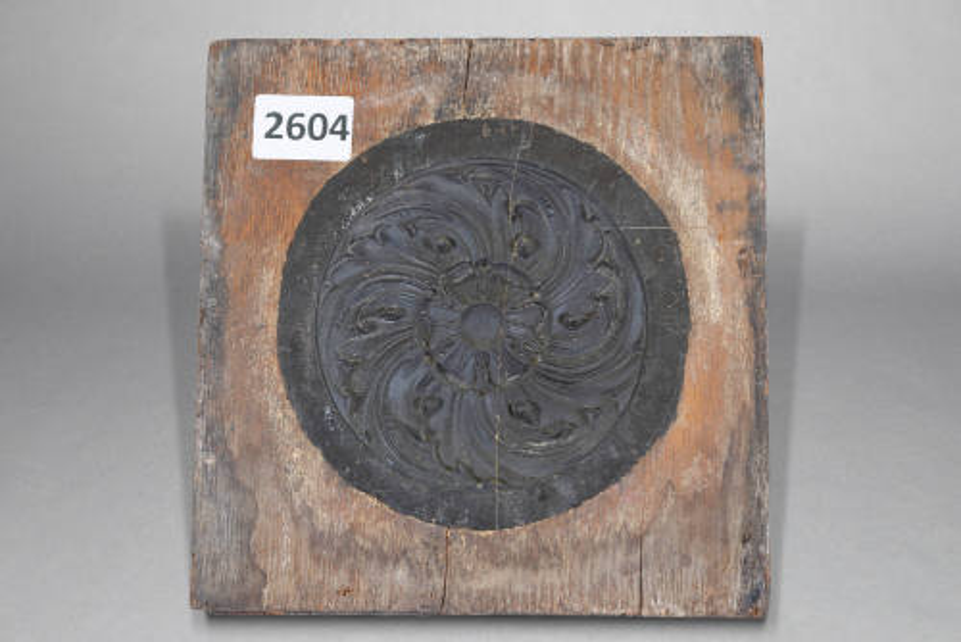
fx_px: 1603
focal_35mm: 60
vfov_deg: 22.7
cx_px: 480
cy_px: 321
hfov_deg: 33.4
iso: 100
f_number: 11
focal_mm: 60
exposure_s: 1/4
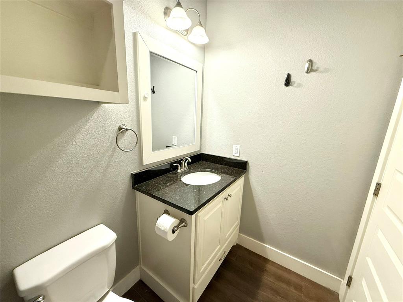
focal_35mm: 14
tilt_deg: -12.0
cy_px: 151
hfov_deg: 102.1
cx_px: 202
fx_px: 163
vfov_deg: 85.7
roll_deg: -2.4
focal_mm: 2.22
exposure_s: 1/120
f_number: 2.2
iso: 250
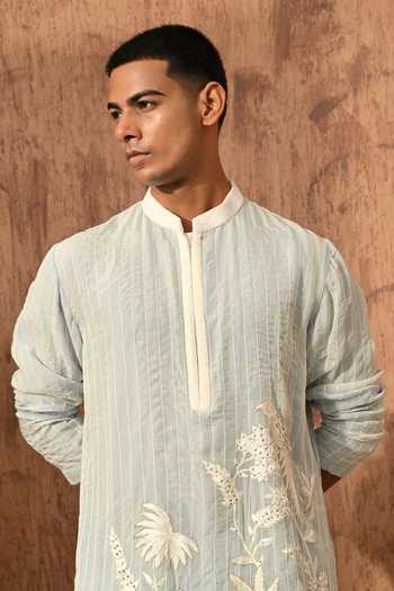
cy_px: 296
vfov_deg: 33.9
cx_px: 197
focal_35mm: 59
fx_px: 969
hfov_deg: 23.0
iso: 250
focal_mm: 59
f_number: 8
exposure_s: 1/100
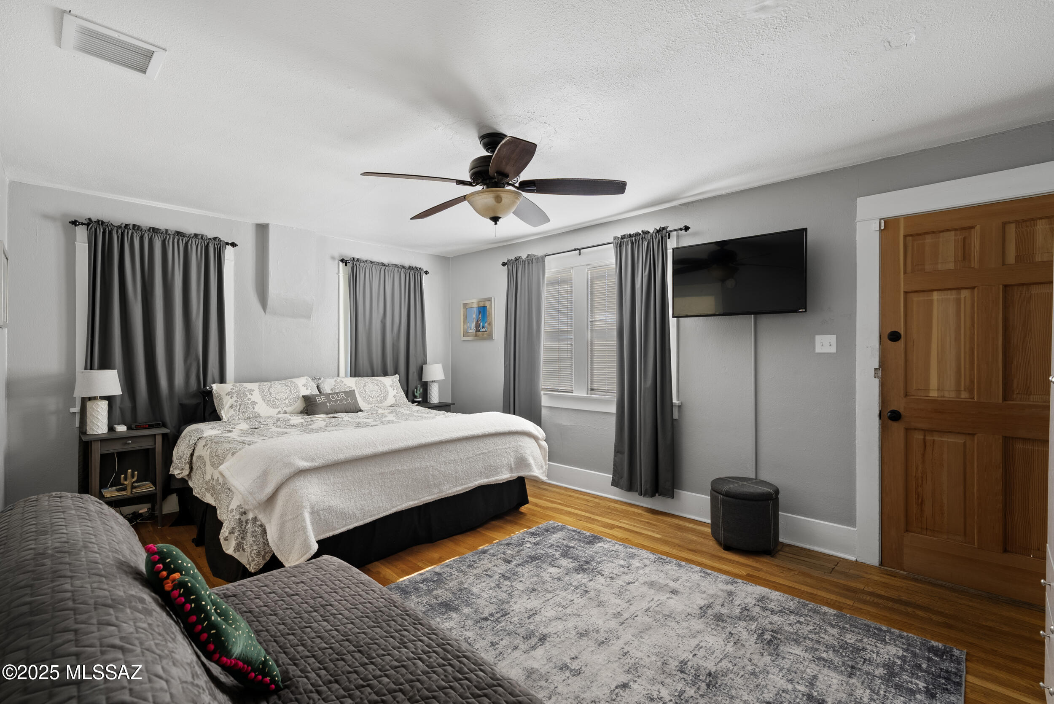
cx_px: 527
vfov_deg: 73.8
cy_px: 352
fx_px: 469
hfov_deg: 96.7
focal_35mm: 16
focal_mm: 16
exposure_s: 2.5
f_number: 8
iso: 200
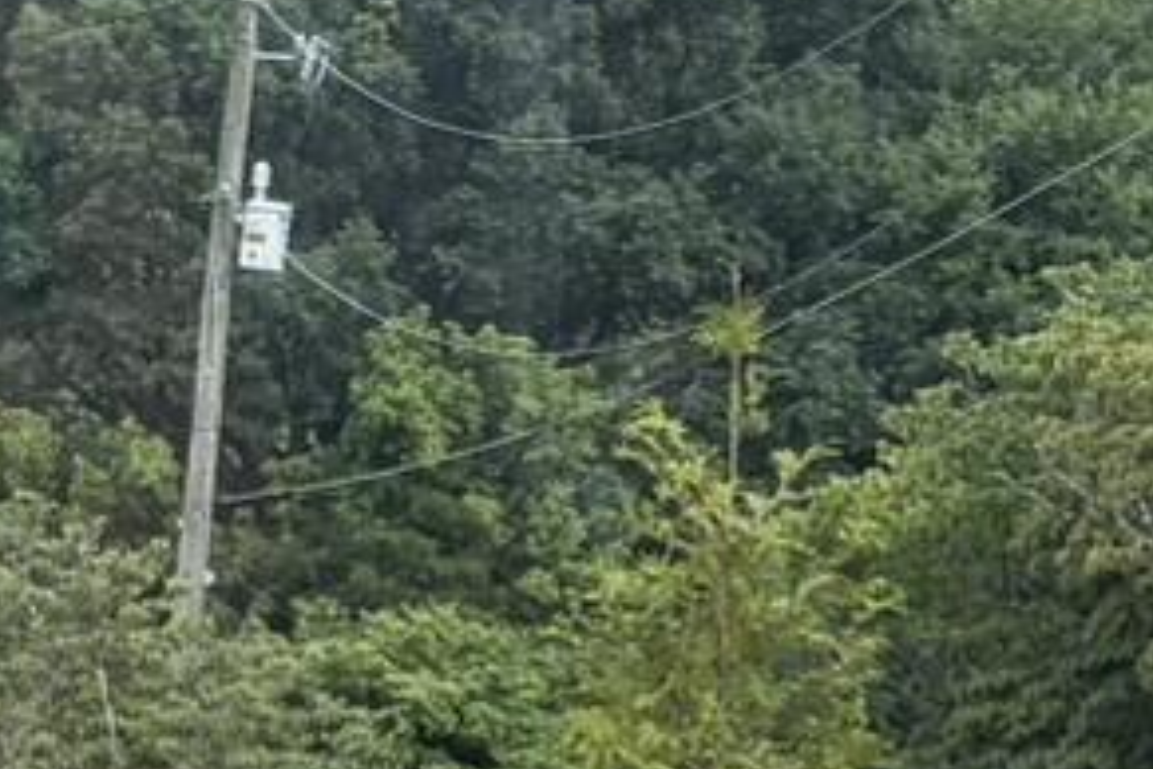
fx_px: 6085
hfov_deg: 10.6
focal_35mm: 190
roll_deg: -0.3
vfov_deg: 7.0
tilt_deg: -11.8
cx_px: -361
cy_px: 1526
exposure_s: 1/716
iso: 50
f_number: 1.6
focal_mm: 5.96
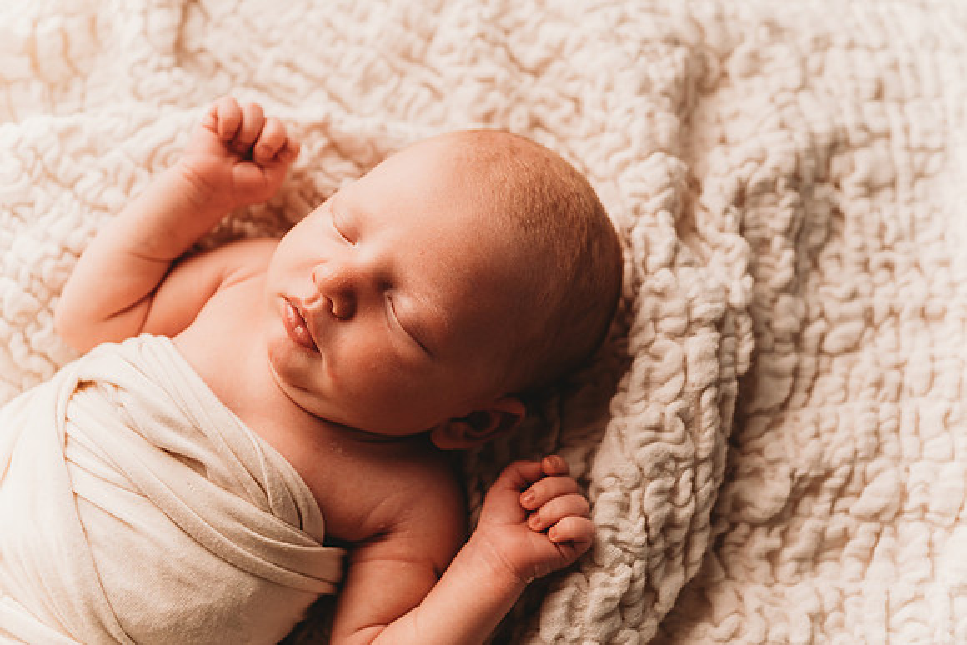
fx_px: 1343
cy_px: 322
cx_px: 484
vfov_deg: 27.0
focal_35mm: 50
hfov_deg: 39.6
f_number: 4
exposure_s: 1/160
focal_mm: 50
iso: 100
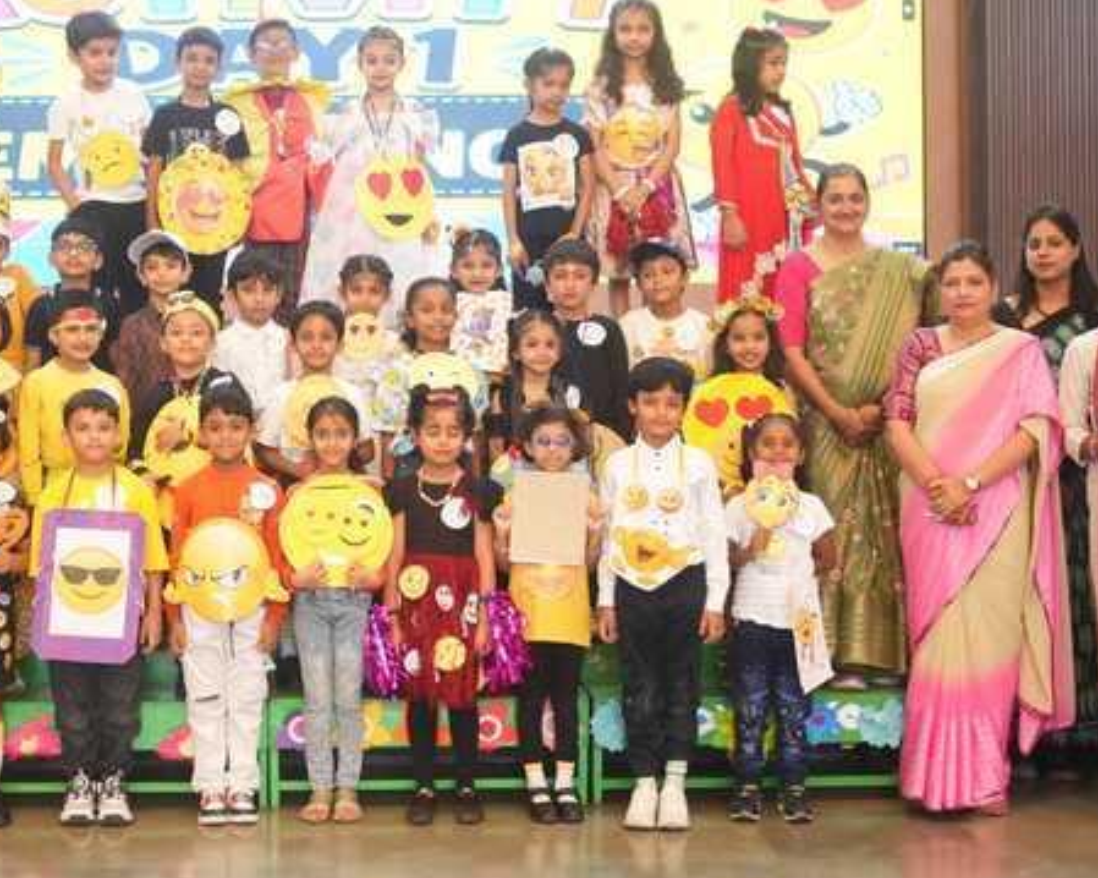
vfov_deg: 20.3
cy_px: 226
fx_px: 2437
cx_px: 276
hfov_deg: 25.1
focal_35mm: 75
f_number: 2
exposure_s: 1/125
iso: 1000
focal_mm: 35
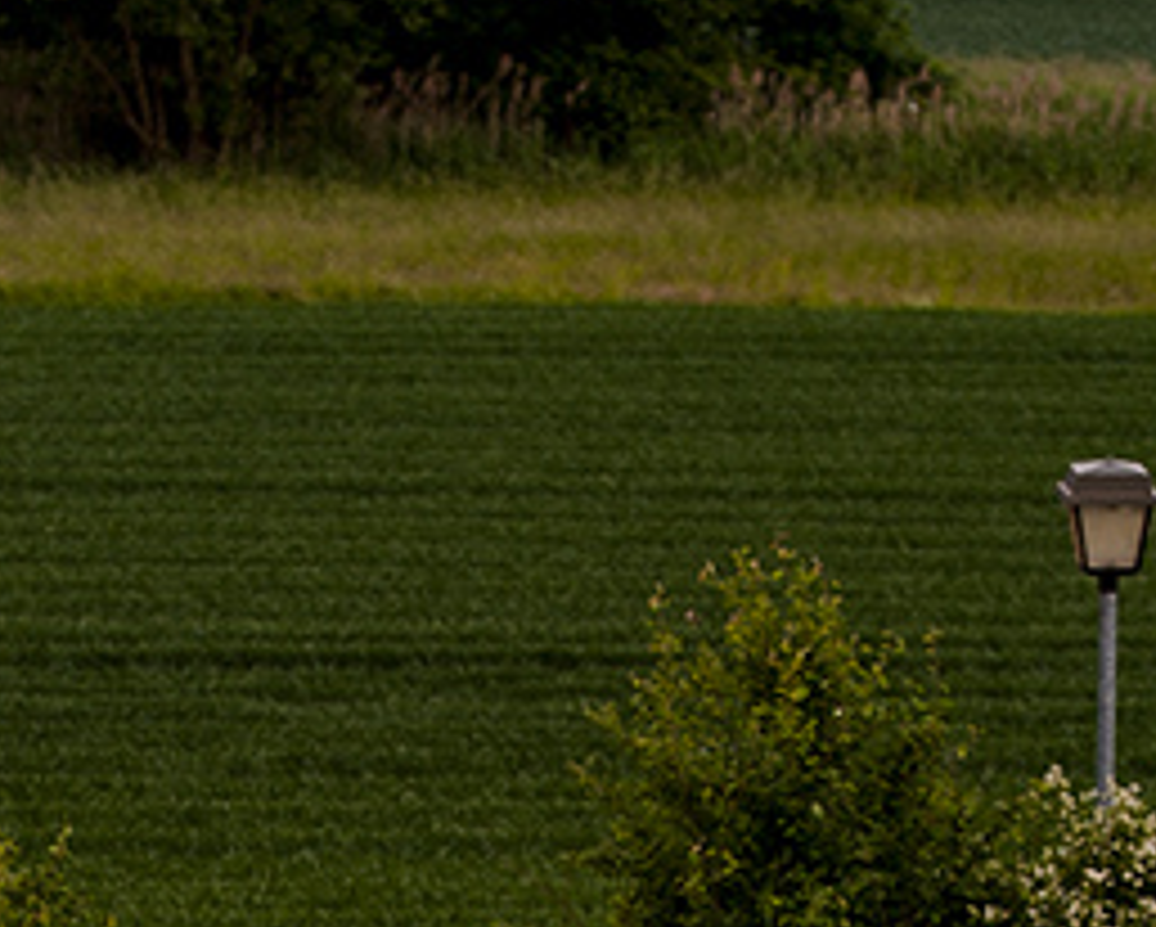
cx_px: 468
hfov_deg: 6.0
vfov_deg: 4.8
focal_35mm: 321
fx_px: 10991
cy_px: 1251
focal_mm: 86
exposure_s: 1/250
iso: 100
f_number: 3.5
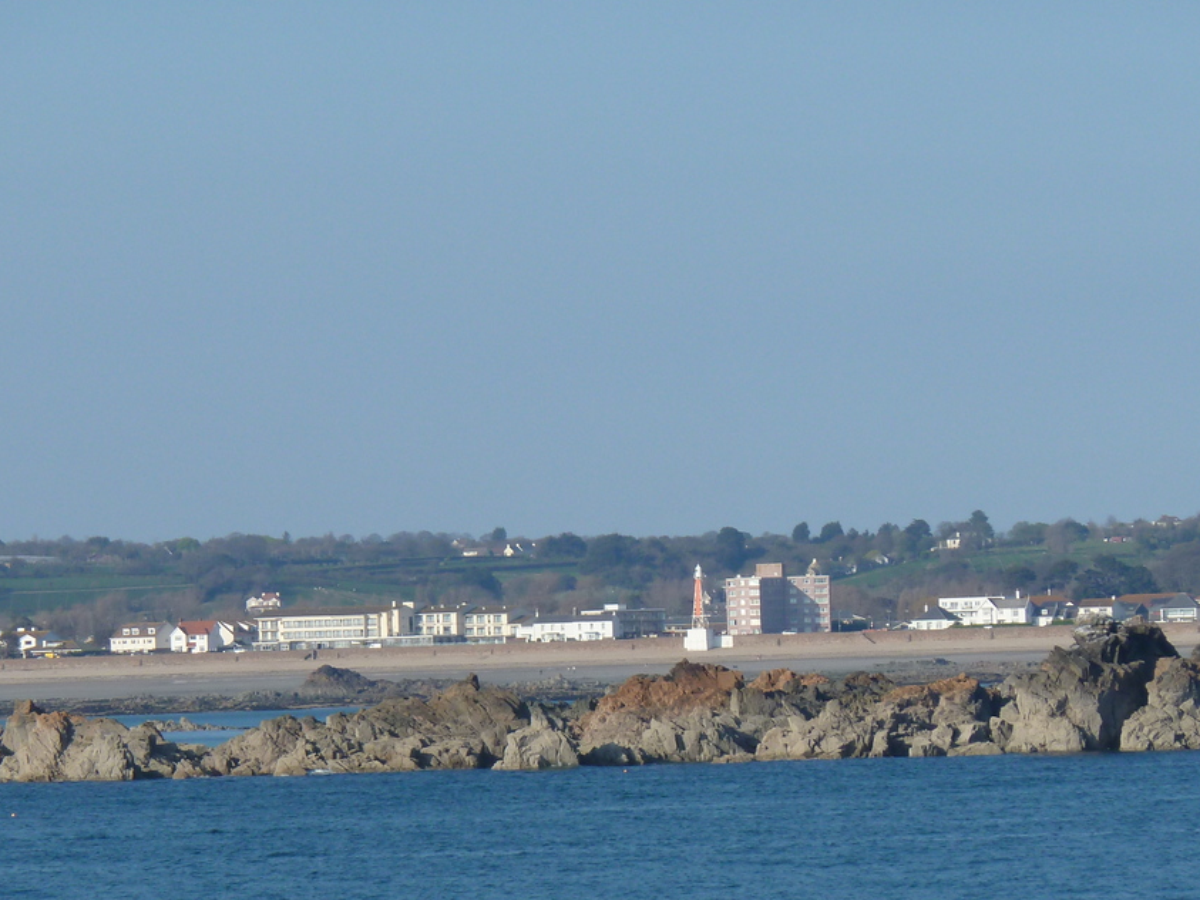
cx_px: 567
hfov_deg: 6.6
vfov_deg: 5.0
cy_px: 585
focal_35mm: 299
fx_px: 10364
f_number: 5
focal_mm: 34.4
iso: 100
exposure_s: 1/640
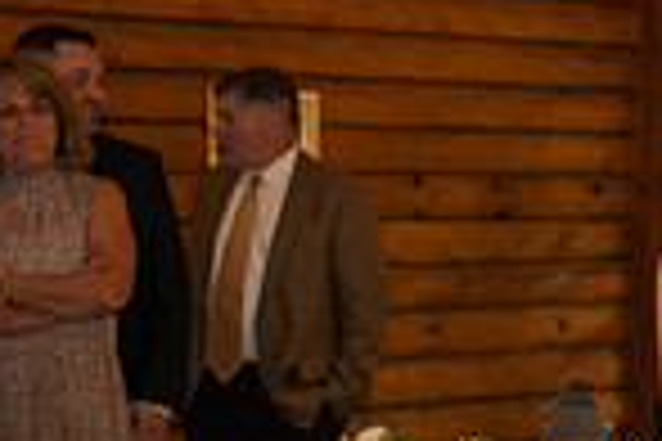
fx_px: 2685
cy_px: 385
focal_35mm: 146
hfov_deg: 13.2
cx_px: 1036
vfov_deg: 9.4
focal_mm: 35
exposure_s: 1/200
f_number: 3.2
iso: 800
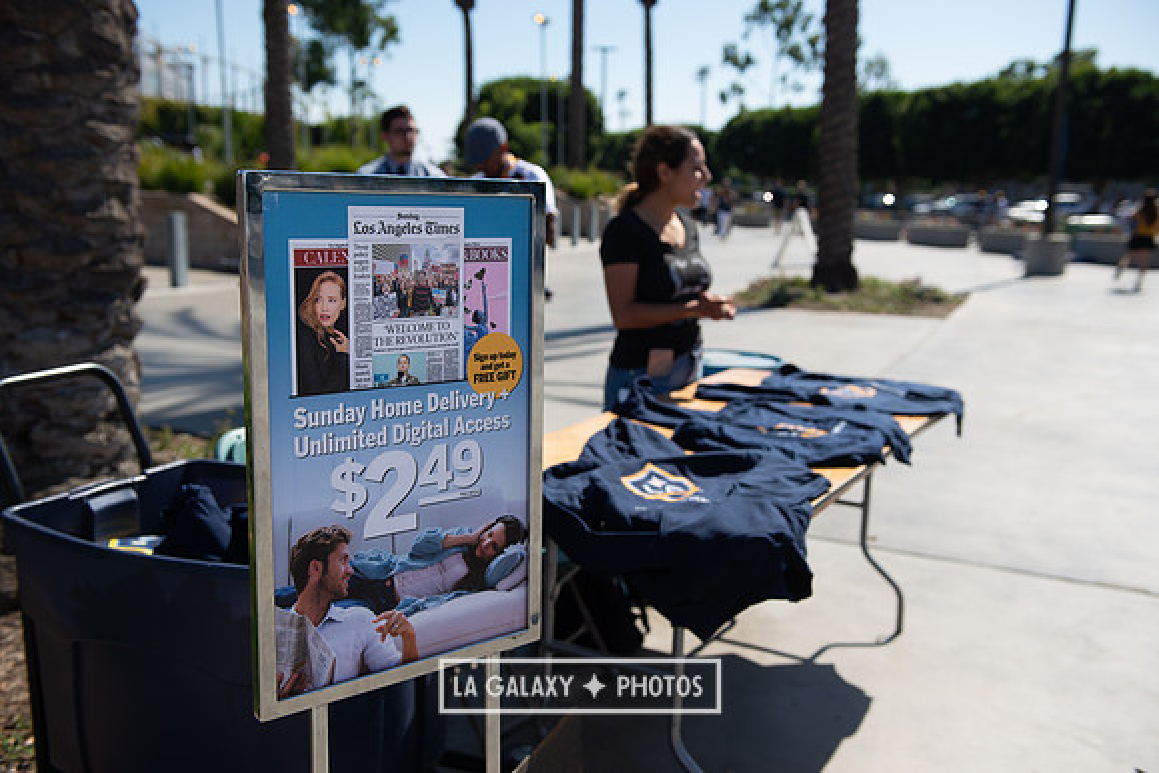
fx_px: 1127
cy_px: 386
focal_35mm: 35
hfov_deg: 54.4
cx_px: 580
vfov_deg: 37.9
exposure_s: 1/2500
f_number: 4
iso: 200
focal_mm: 35
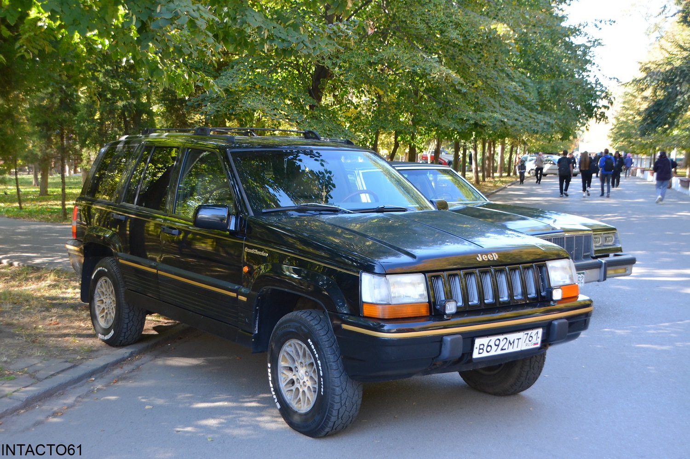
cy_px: 230
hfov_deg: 41.1
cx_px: 345
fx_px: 919
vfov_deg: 28.0
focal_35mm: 48
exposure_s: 1/100
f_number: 5
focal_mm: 32
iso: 400
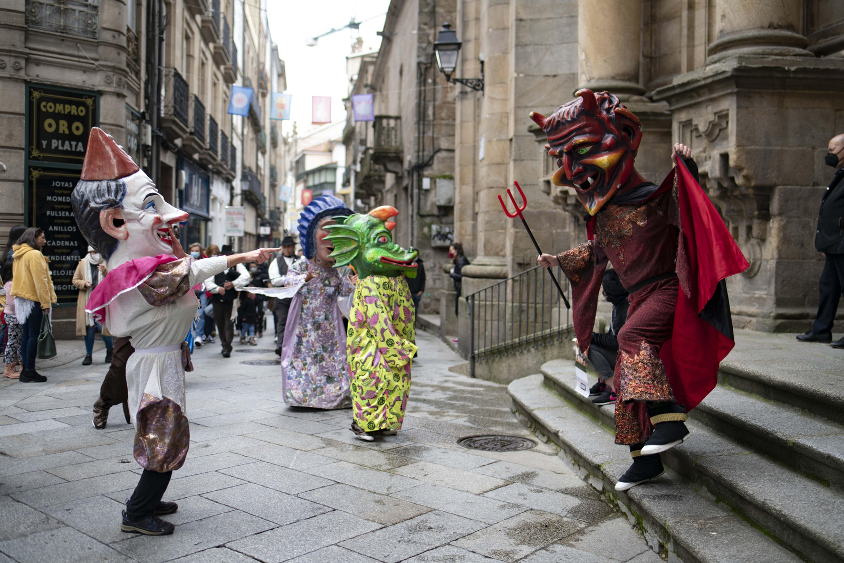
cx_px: 422
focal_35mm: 35
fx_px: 820
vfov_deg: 37.8
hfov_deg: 54.4
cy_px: 282
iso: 320
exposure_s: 1/400
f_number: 2.2
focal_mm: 35
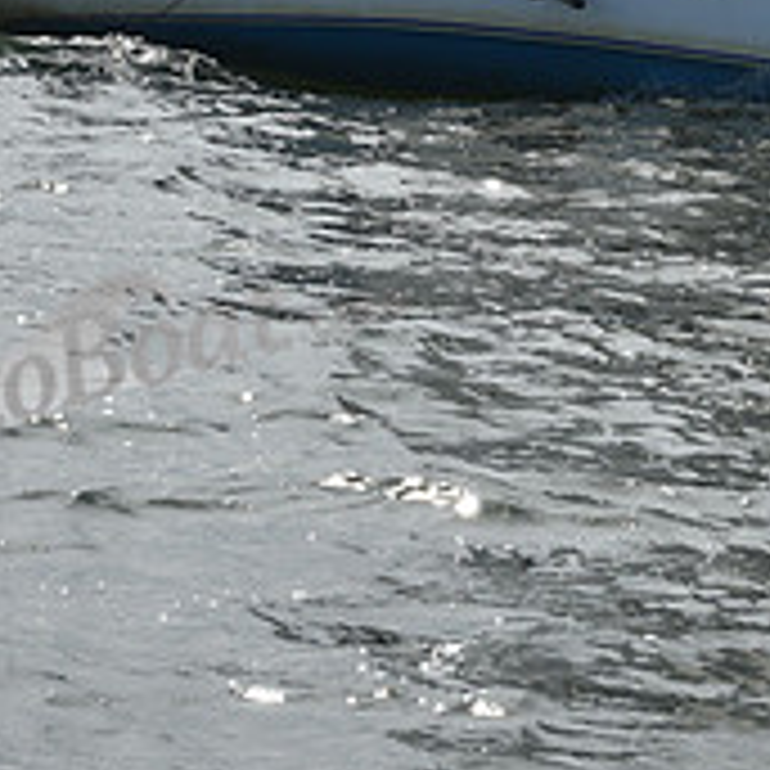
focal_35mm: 202
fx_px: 5084
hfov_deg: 8.6
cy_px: -387
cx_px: 642
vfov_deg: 8.5
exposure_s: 1/1000
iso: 320
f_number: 11
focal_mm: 70
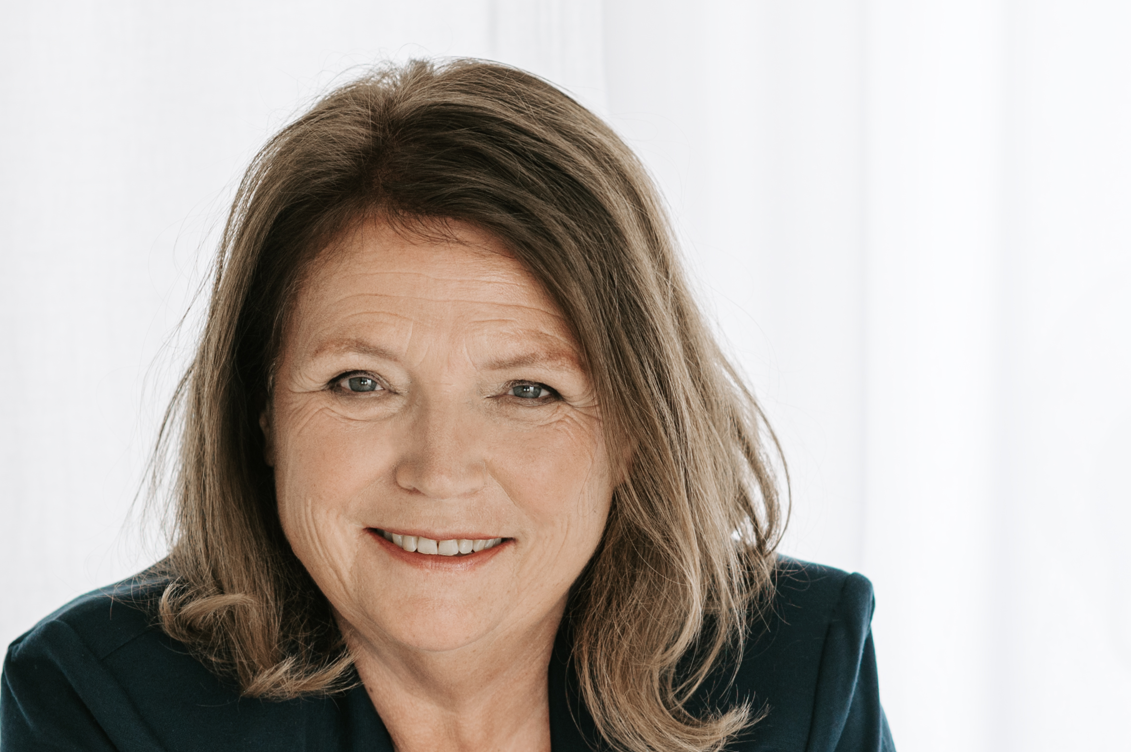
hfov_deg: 9.4
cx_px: 720
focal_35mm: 218
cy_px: 695
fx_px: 6844
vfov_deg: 6.3
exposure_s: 1/200
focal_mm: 85
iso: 100
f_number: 3.5
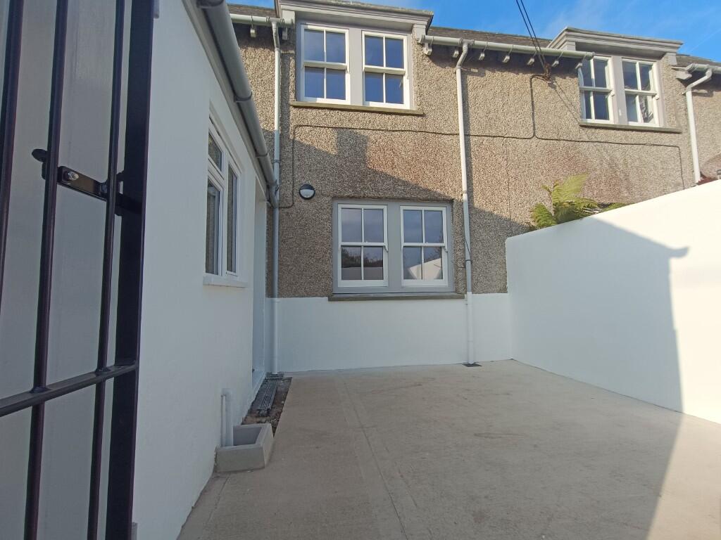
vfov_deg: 78.1
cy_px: 270
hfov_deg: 94.5
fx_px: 333
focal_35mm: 16
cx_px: 360
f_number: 2.2
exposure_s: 1/666
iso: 53
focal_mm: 1.66
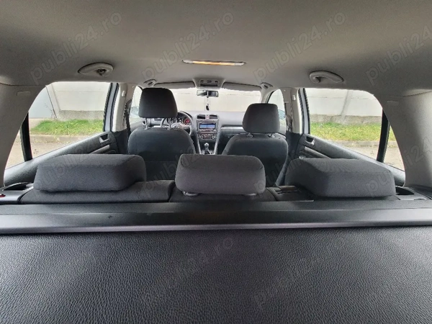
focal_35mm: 13
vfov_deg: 89.9
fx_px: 162
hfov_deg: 106.2
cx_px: 216
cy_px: 162
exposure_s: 1/50
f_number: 2.2
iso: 250
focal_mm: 2.2
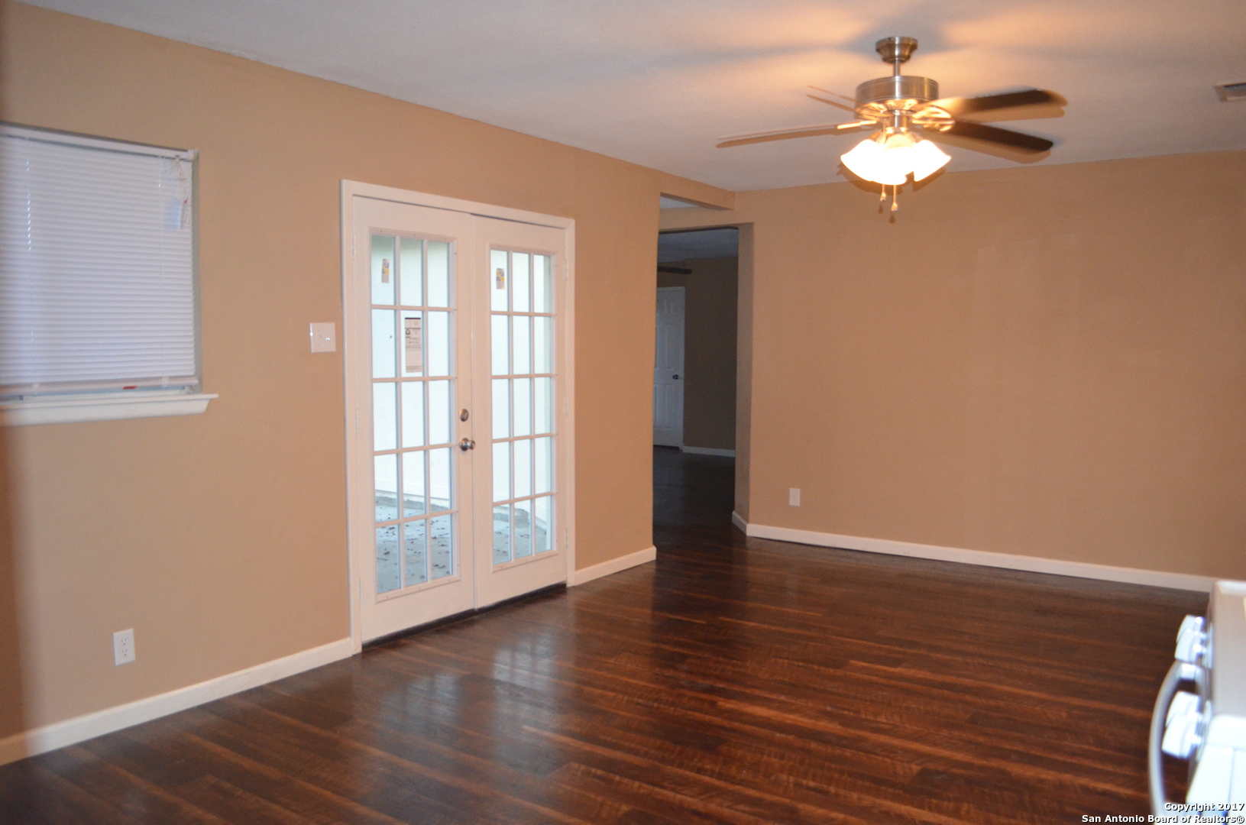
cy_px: 412
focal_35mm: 27
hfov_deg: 67.5
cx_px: 623
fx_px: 932
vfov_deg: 47.7
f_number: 3.5
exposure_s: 1/60
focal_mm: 18
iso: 2200
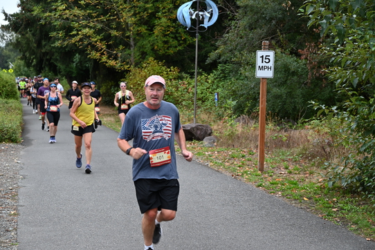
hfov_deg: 28.4
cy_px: 125
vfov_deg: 19.2
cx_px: 188
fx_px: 740
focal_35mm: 71
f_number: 6
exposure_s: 1/125
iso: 560
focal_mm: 70
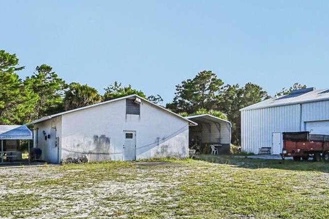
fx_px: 311
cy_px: 142
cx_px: 196
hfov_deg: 55.4
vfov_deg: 38.5
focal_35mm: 34
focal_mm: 14
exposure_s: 1/8000
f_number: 8
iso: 2500
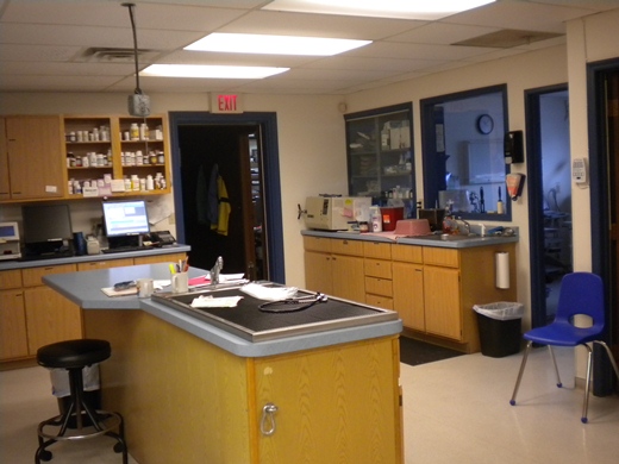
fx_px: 733
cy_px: 232
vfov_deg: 35.1
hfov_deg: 45.8
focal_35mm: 41
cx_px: 310
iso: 400
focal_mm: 7.4
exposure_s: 1/55.7
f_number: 3.5
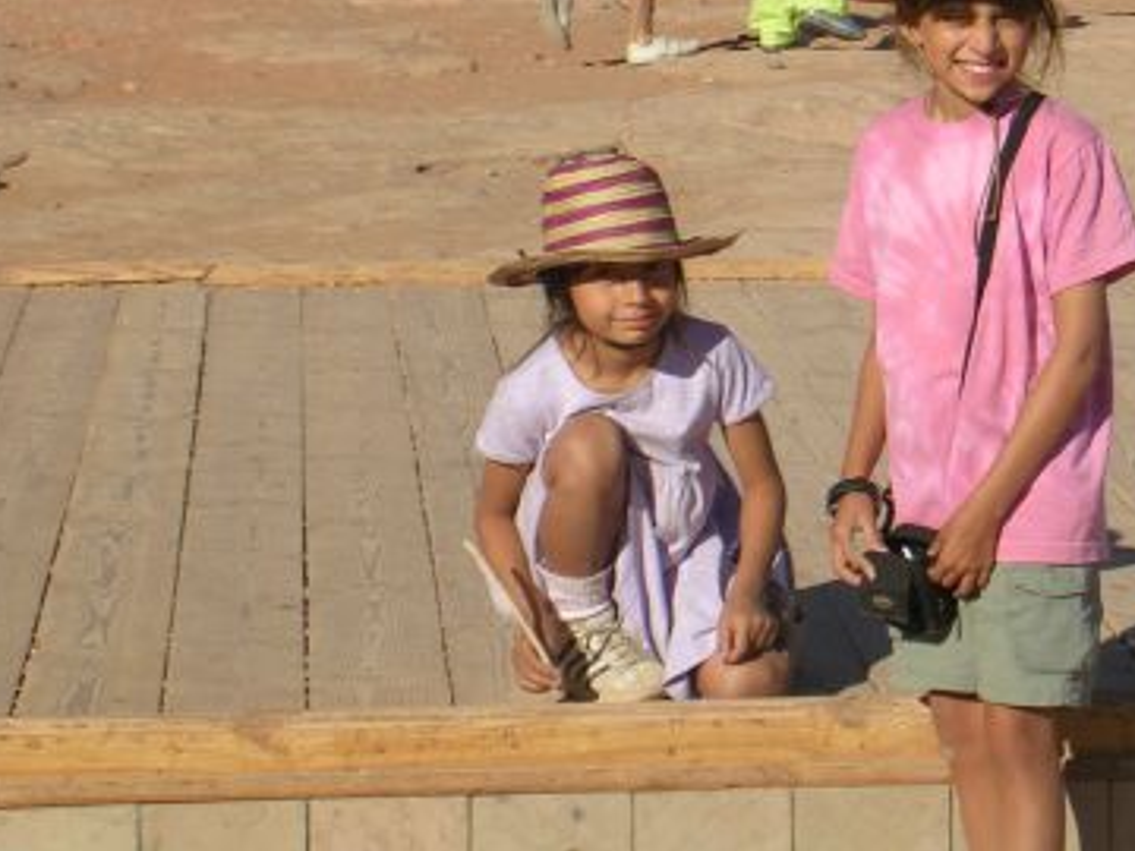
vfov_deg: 9.1
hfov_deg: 12.1
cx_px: 821
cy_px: 224
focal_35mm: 163
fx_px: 5344
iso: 50
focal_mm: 16.7
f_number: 4.8
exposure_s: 1/748
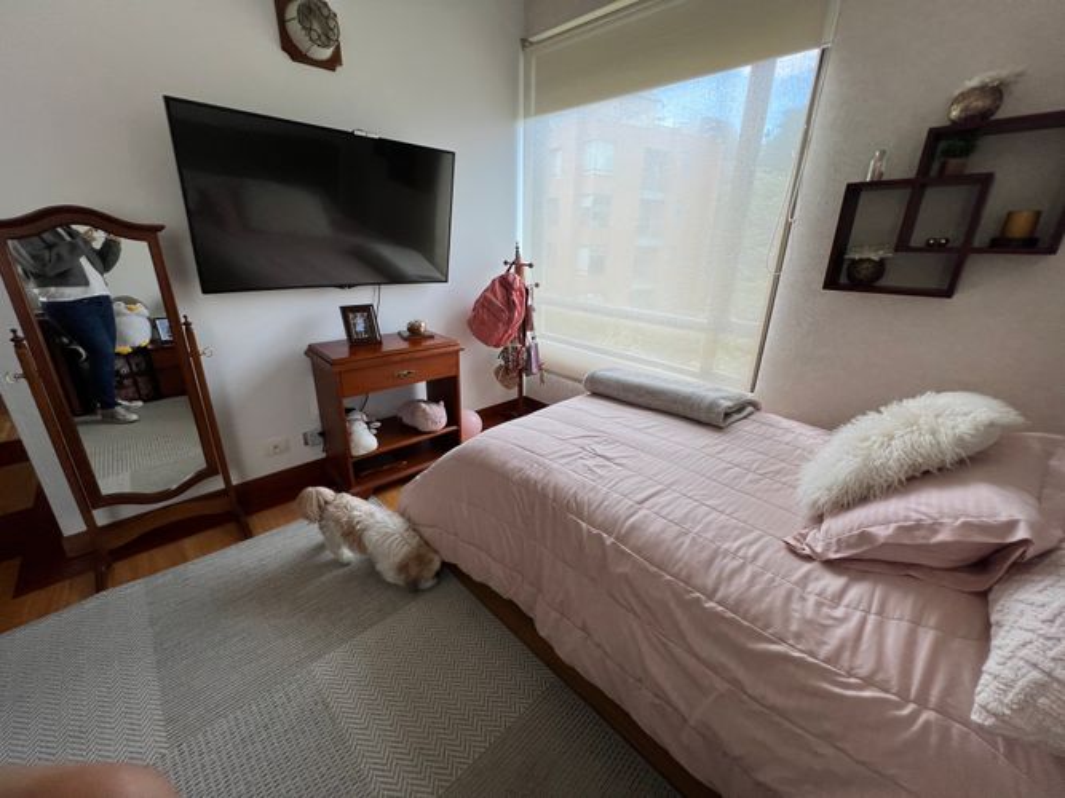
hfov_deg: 106.2
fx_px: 400
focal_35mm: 13
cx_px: 532
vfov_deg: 89.9
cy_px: 399
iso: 64
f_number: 1.8
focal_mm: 1.57
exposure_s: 1/99
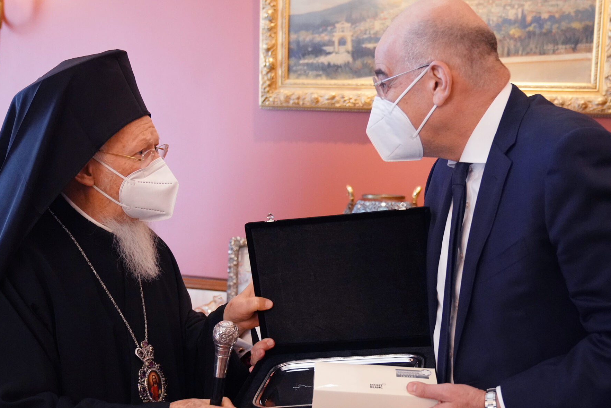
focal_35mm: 45
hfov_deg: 43.6
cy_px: 246
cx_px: 312
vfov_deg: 29.8
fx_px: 764
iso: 4000
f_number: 3.2
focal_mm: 31
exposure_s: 1/125
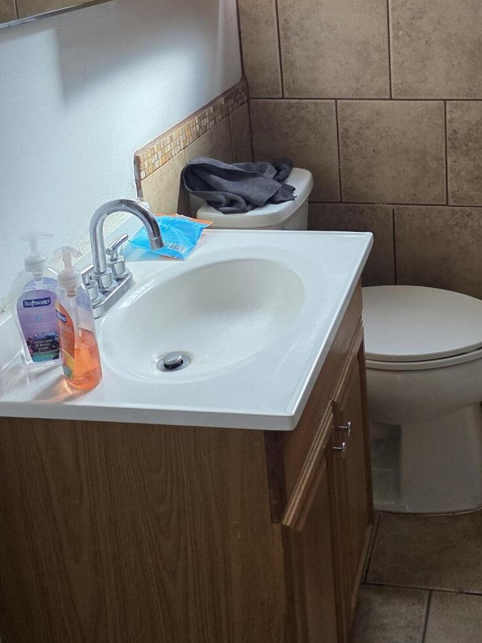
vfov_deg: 38.9
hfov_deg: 30.0
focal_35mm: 47
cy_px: 129
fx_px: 873
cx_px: 403
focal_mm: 6.3
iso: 200
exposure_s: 1/180
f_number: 1.7
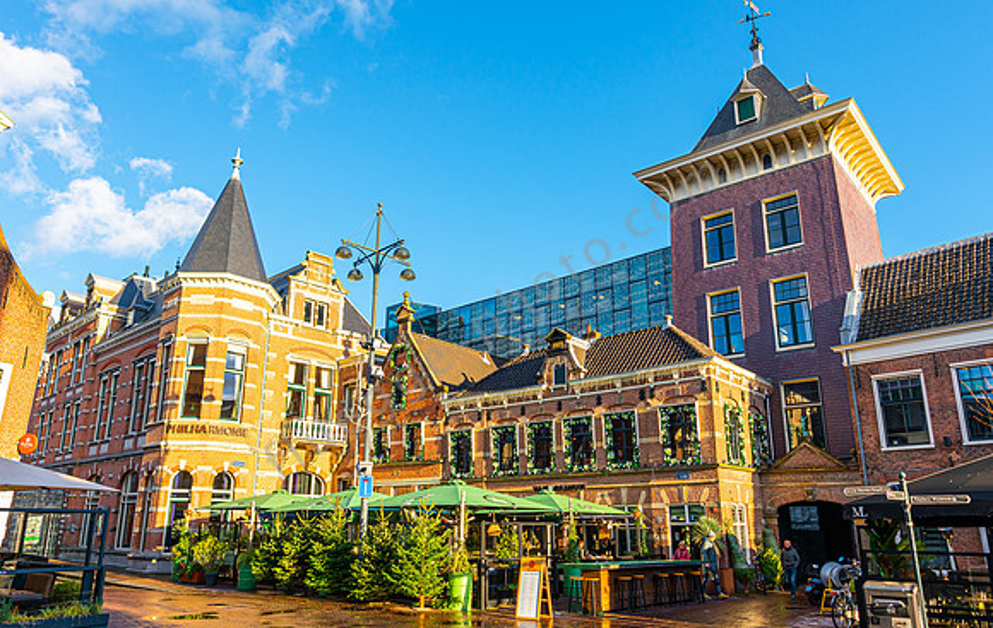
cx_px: 496
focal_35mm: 24
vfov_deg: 50.8
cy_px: 331
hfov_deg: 73.7
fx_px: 662
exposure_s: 1/320
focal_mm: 16
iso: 100
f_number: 4
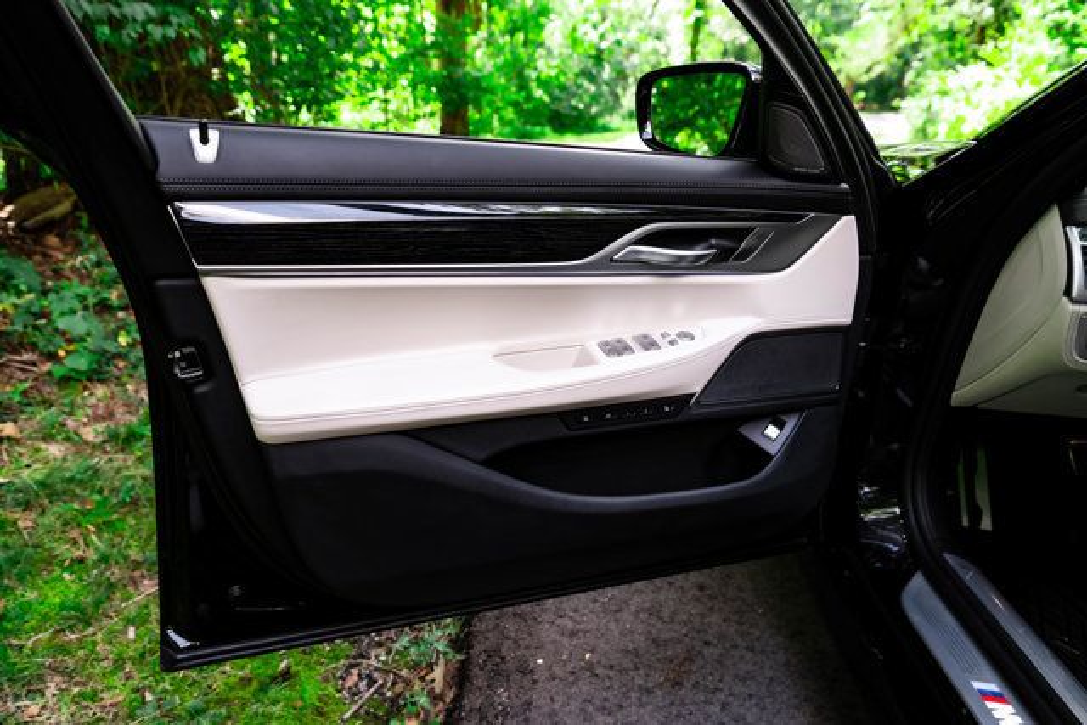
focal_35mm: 24
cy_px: 362
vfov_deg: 53.2
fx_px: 725
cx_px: 544
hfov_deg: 73.7
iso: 800
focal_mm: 24
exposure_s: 1/250
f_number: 4.5
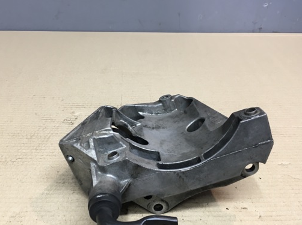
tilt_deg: -29.8
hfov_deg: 50.1
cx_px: 138
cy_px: 124
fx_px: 322
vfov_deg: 38.5
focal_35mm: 37
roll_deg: -1.9
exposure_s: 1/33
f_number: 2.2
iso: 64
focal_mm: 4.15
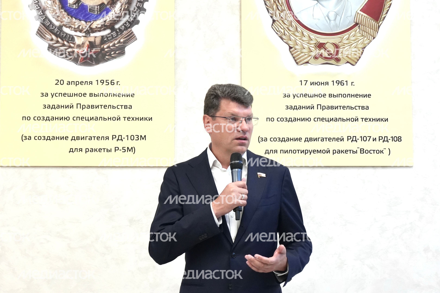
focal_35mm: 72
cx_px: 220
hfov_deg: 28.1
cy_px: 146
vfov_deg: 18.9
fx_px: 880
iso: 3200
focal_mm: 48
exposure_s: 1/160
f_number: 5.6
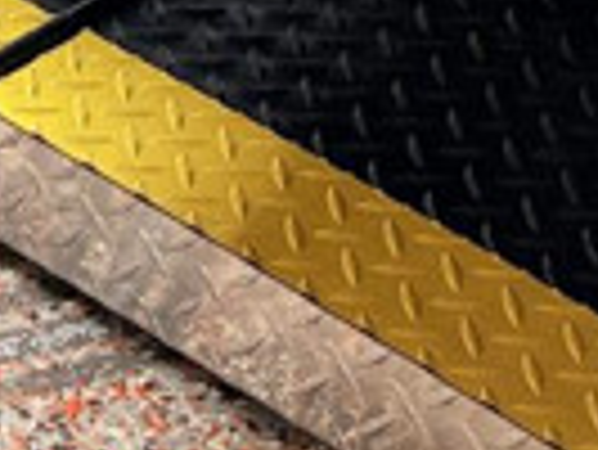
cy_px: -1287
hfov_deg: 9.4
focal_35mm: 208
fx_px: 3596
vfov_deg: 6.1
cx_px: -124
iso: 50
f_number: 1.6
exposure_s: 1/120
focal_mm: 5.96
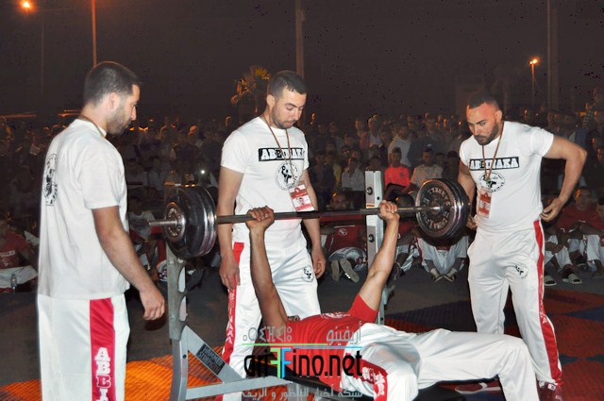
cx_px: 302
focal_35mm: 57
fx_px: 955
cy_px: 200
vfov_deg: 23.7
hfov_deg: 35.1
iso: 800
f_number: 4.8
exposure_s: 1/60
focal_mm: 38
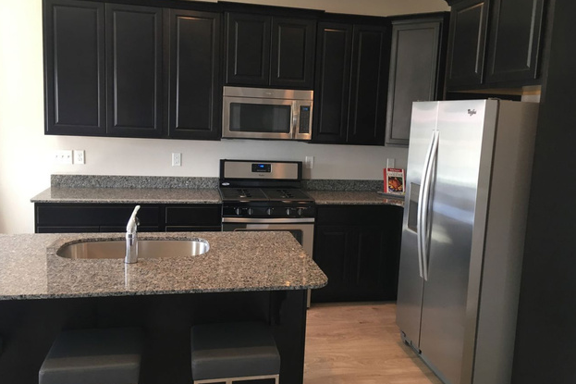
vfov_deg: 42.3
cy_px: 176
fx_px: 496
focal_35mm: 31
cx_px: 291
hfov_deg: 60.3
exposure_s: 1/30
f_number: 2.2
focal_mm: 4.15
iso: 80
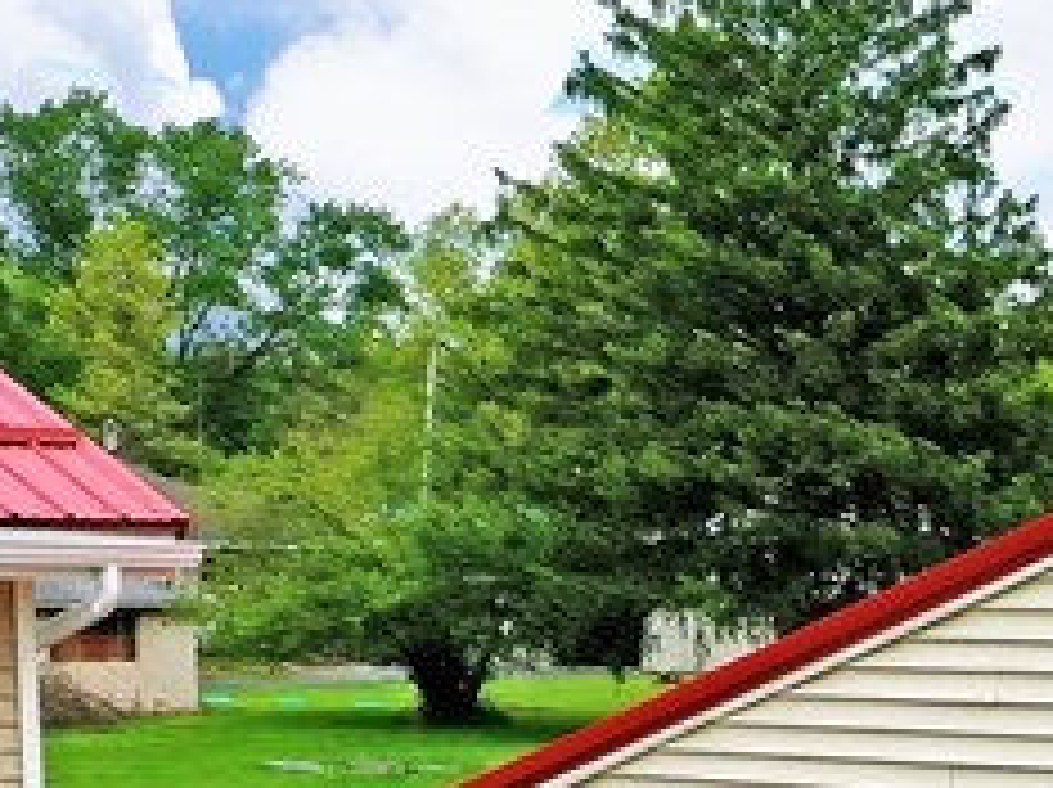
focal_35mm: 125
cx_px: 1467
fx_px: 3799
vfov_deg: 11.5
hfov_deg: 14.9
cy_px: 1049
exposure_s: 1/500
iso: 100
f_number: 6.3
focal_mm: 10.26
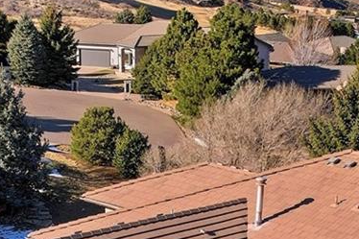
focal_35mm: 94
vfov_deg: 14.2
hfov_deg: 21.7
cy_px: 272
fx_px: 937
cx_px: 205
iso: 100
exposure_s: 1/160
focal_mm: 8.4
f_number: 2.8
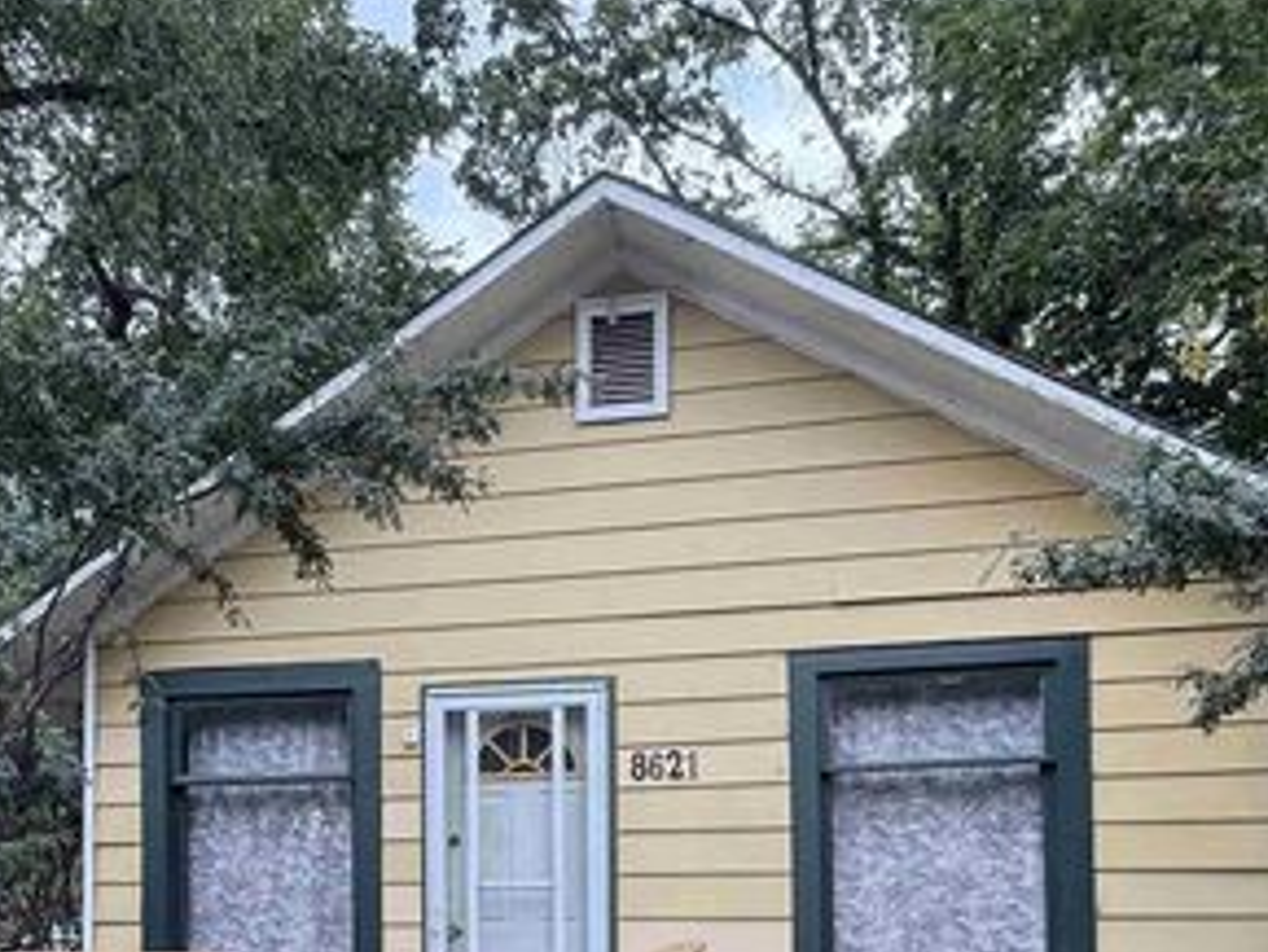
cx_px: 575
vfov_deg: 41.3
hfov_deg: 58.2
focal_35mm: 31
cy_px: 886
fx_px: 1136
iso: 50
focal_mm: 2.22
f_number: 2.2
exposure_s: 1/279
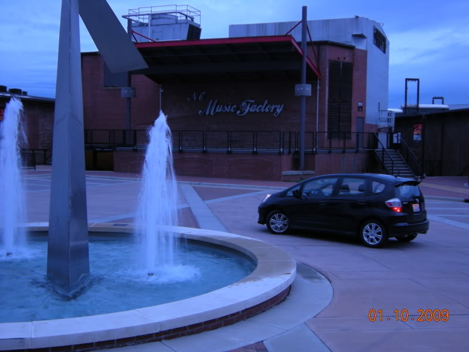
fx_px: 610
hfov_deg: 42.1
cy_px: 176
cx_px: 234
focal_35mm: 45
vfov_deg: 32.2
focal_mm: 7.5
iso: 64
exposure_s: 1/10.7
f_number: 3.5
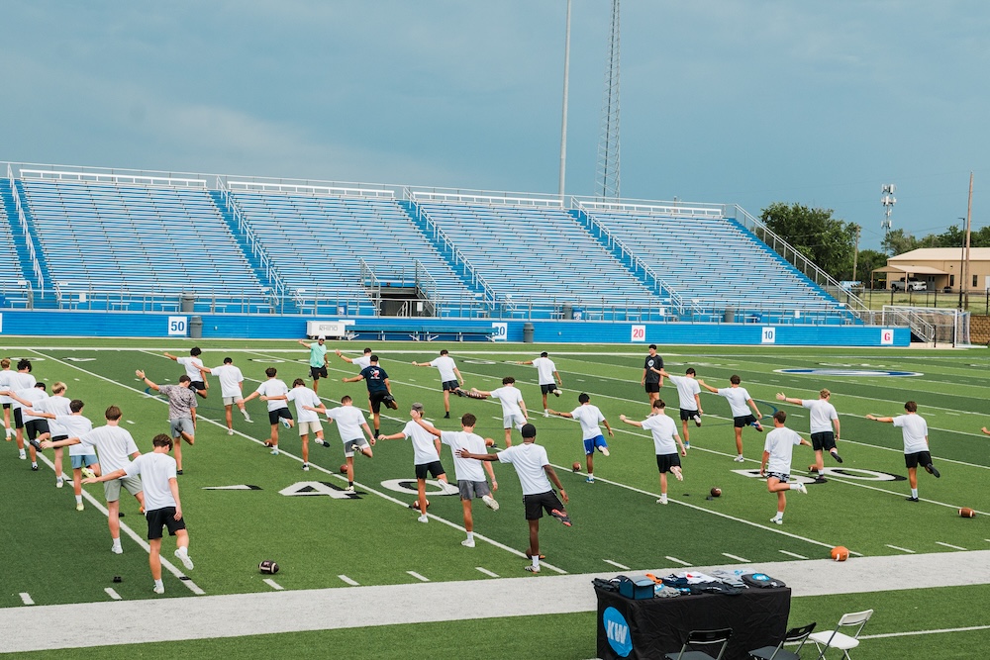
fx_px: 1430
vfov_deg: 26.0
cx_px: 495
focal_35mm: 52
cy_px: 330
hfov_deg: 38.2
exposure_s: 1/1000
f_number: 6.3
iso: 400
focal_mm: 35
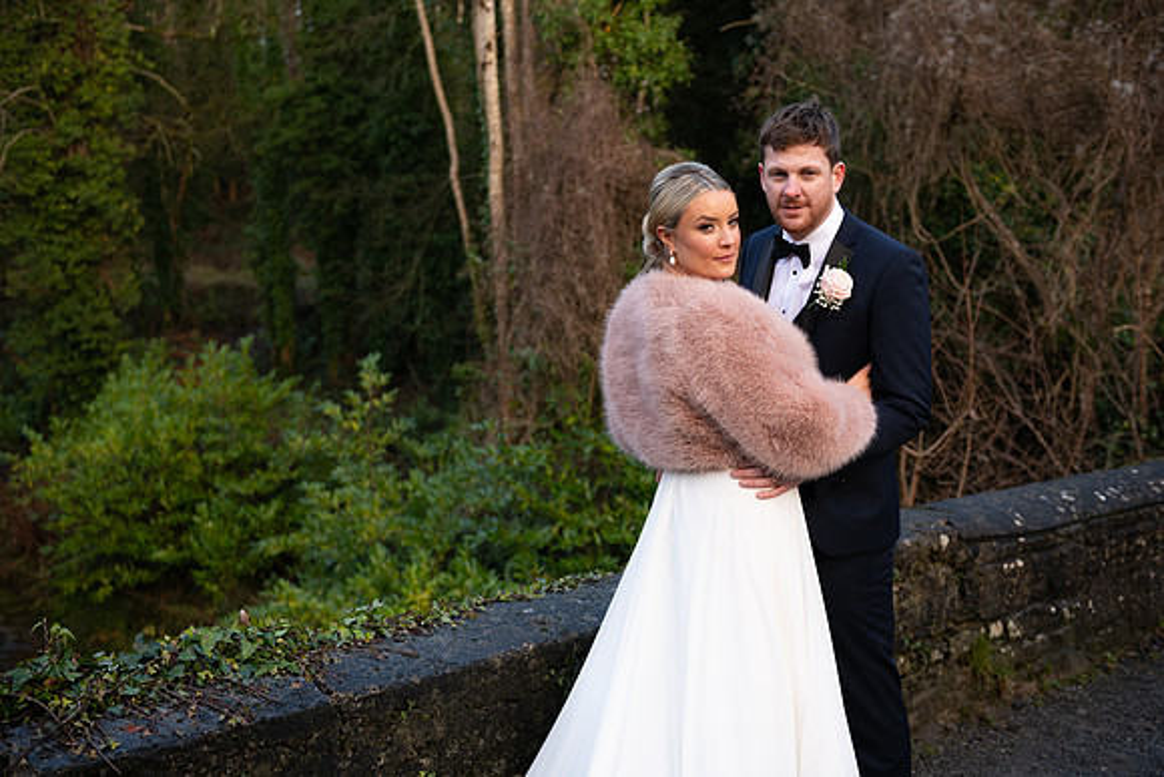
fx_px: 1552
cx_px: 582
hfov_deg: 41.1
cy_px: 388
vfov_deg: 28.1
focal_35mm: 48
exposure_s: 1/160
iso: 160
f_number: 3.5
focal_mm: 48
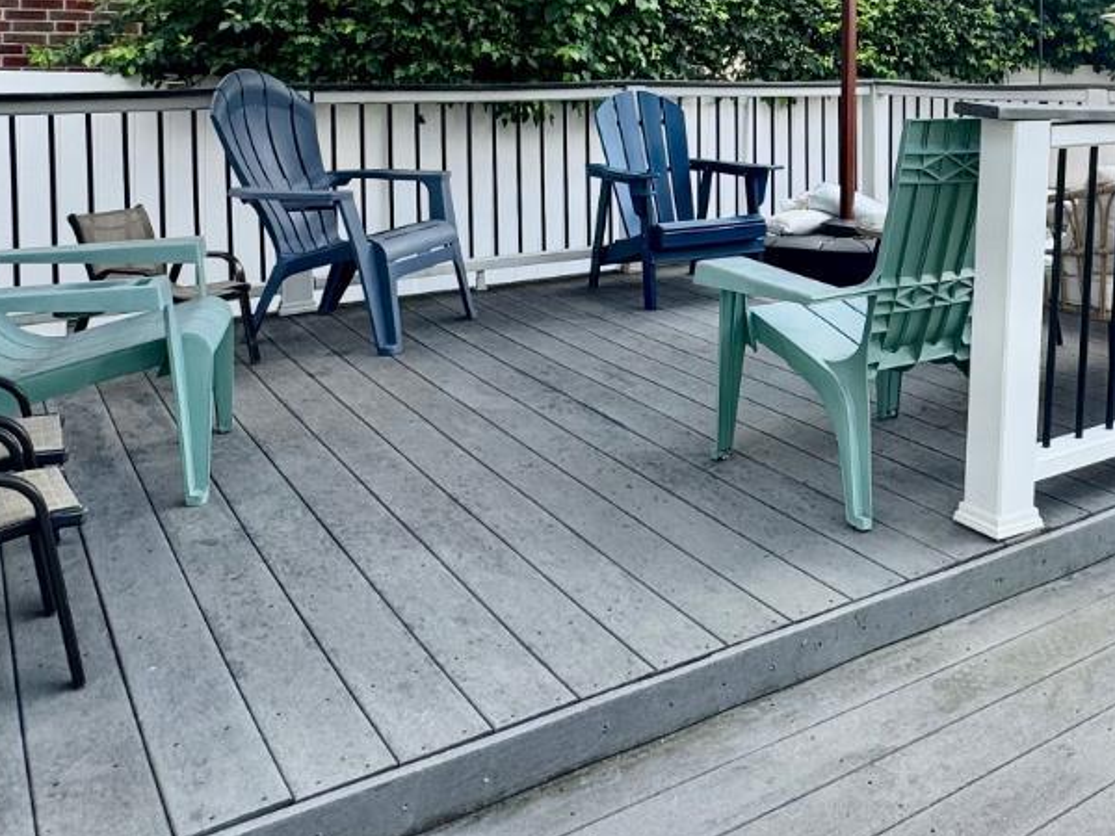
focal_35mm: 35
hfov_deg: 50.0
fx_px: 1127
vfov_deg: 37.9
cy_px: 79
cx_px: 864
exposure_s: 1/343
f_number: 2.2
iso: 40
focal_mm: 2.22
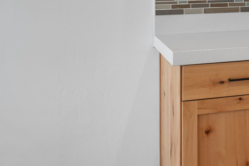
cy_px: -12
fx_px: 551
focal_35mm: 80
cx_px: 374
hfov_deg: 21.4
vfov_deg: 16.7
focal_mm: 25.5
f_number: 8
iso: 500
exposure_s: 1/3
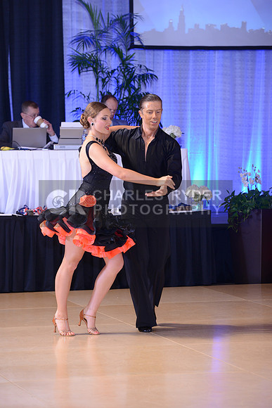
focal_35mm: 160
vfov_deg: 12.8
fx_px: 1812
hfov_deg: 8.6
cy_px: 204
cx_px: 136
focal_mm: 160
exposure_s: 1/250
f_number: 5.6
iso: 1250
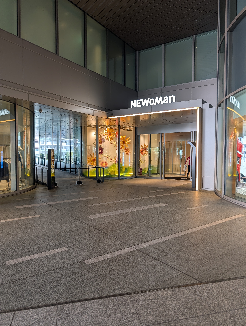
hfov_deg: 56.9
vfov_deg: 71.5
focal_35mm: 24
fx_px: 227
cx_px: 123
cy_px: 163
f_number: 1.68
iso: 51
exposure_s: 1/100
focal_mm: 6.9
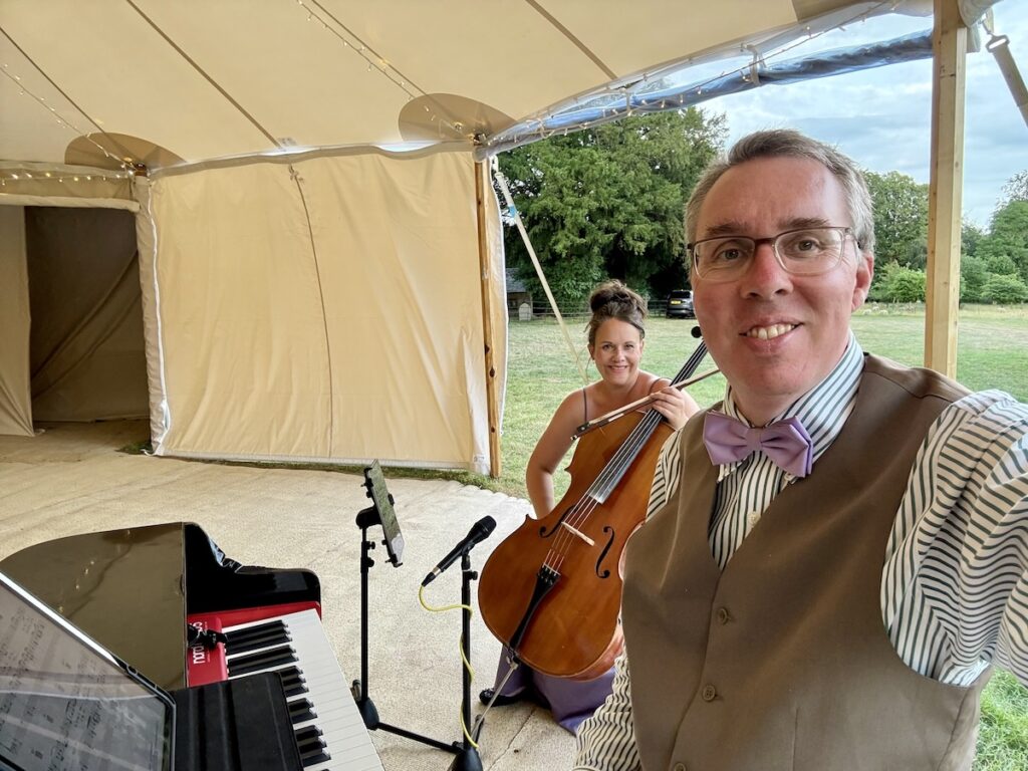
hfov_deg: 73.9
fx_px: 683
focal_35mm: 23
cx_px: 514
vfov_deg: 58.9
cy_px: 386
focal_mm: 2.69
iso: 80
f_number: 1.9
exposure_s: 1/120
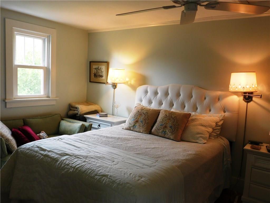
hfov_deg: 60.0
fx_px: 234
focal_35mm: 30
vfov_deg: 46.8
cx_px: 135
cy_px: 102
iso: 160
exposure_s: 1/30
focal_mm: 5.3
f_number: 3.2
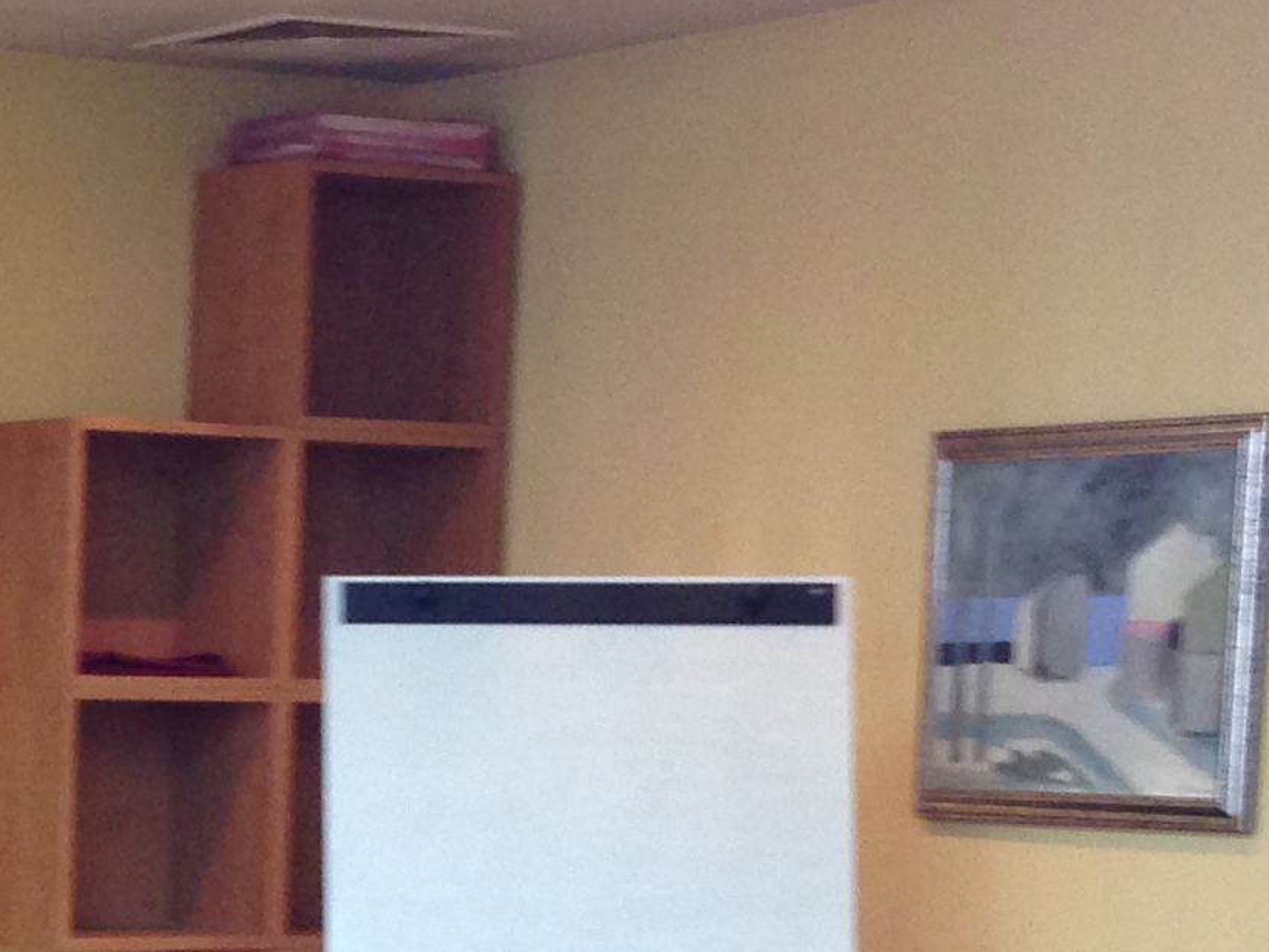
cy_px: 1443
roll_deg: -0.3
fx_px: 4804
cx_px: -102
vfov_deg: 10.9
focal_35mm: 131
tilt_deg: -8.8
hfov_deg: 14.7
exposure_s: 1/20
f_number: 2.4
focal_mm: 4.12
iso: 125
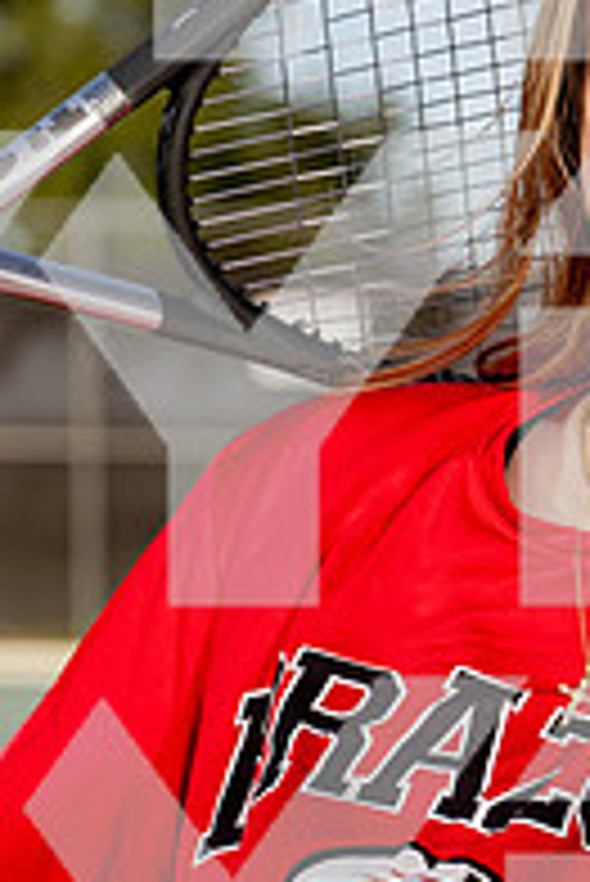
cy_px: 371
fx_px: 4785
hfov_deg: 7.1
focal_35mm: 195
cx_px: 432
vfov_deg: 10.5
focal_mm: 66
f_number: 4
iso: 100
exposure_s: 1/1250
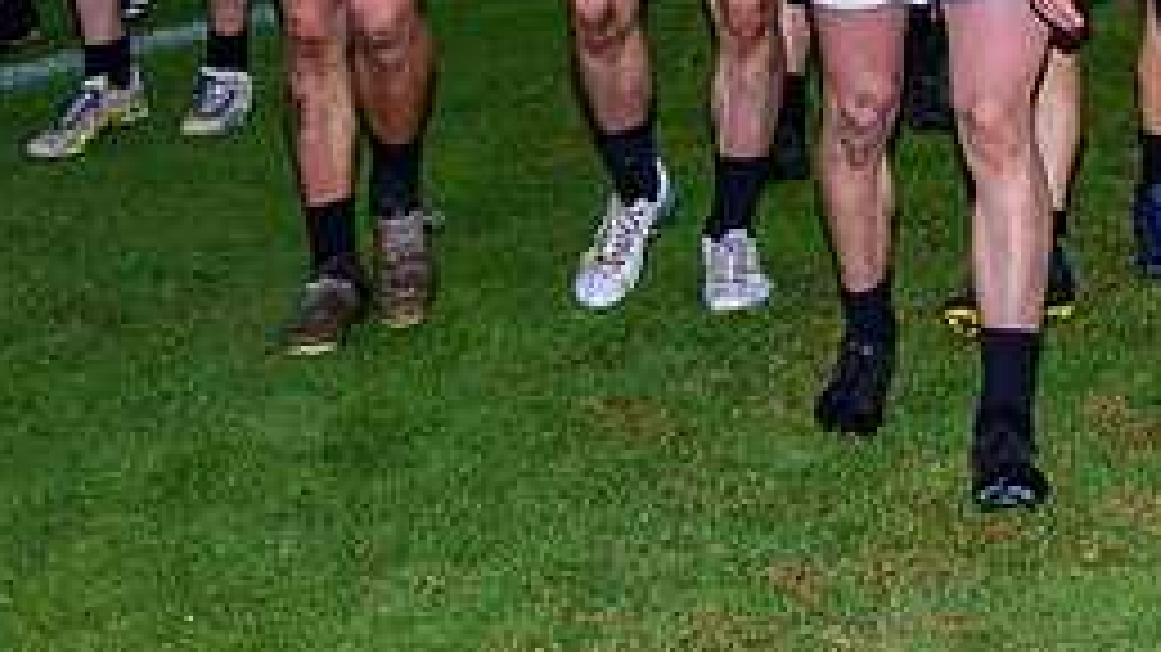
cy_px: -377
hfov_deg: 15.6
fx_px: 4155
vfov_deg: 8.7
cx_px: 1195
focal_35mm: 135
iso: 400
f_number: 3
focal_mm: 27
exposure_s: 1/160
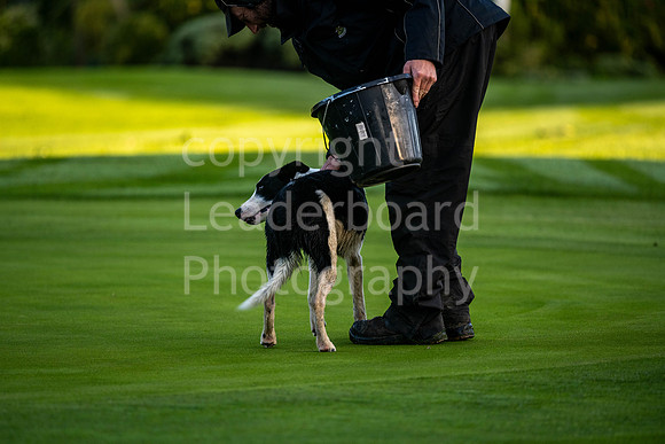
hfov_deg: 6.9
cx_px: 332
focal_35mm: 300
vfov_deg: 4.6
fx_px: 5543
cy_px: 222
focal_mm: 300
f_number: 4
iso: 400
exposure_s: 1/640
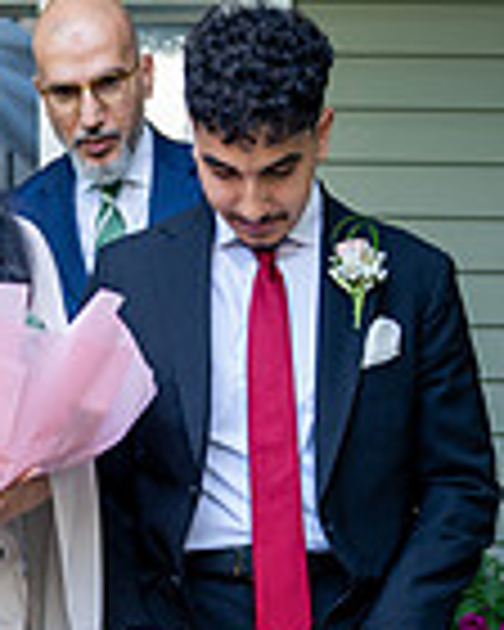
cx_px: 54
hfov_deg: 13.4
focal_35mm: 114
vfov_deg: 16.5
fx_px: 2126
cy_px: 619
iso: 160
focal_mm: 28
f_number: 2
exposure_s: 1/250
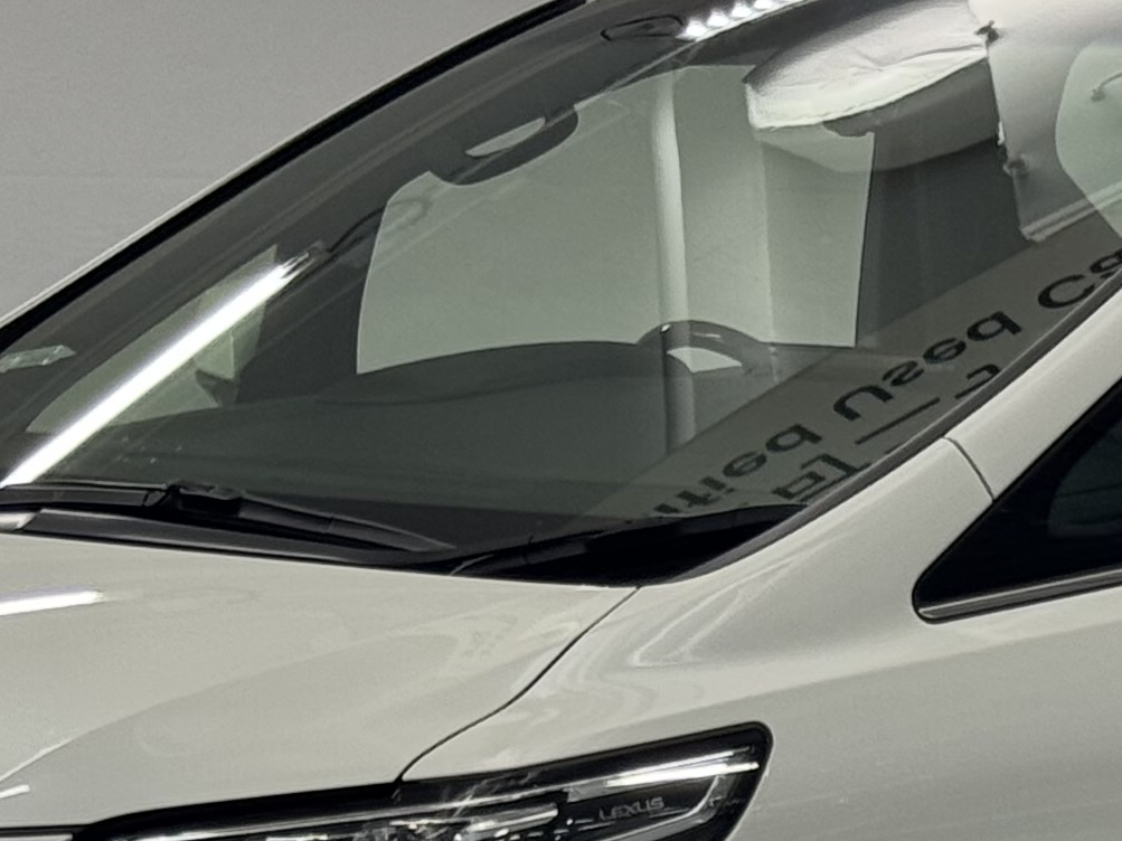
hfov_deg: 10.1
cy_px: 717
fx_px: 6255
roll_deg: +0.4
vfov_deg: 7.7
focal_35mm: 193
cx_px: 1350
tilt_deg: -5.3
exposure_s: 1/97
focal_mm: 6.76
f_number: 1.78
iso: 64
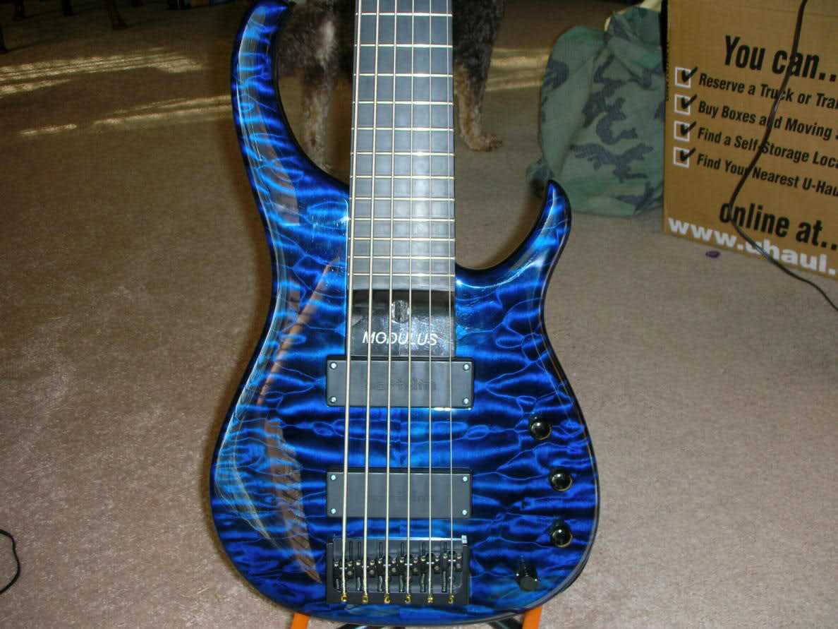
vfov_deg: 31.5
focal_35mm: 46
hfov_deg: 41.2
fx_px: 1114
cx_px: 419
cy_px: 314
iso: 50
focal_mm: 7.7
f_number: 3.5
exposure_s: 1/60.1
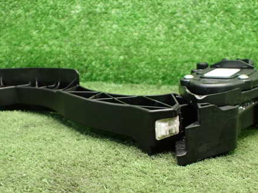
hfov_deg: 44.8
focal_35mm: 42
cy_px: 120
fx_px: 313
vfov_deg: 34.1
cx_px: 138
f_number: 2.3
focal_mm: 5.4
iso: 800
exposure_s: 1/60
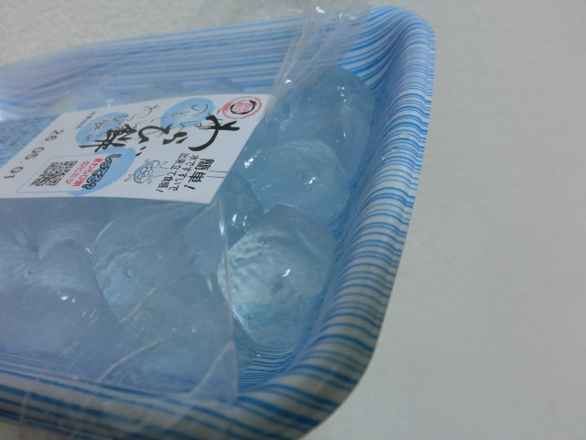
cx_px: 293
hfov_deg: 63.4
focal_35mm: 28
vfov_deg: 49.7
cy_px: 220
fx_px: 474
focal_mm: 5
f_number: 3
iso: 320
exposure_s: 1/125
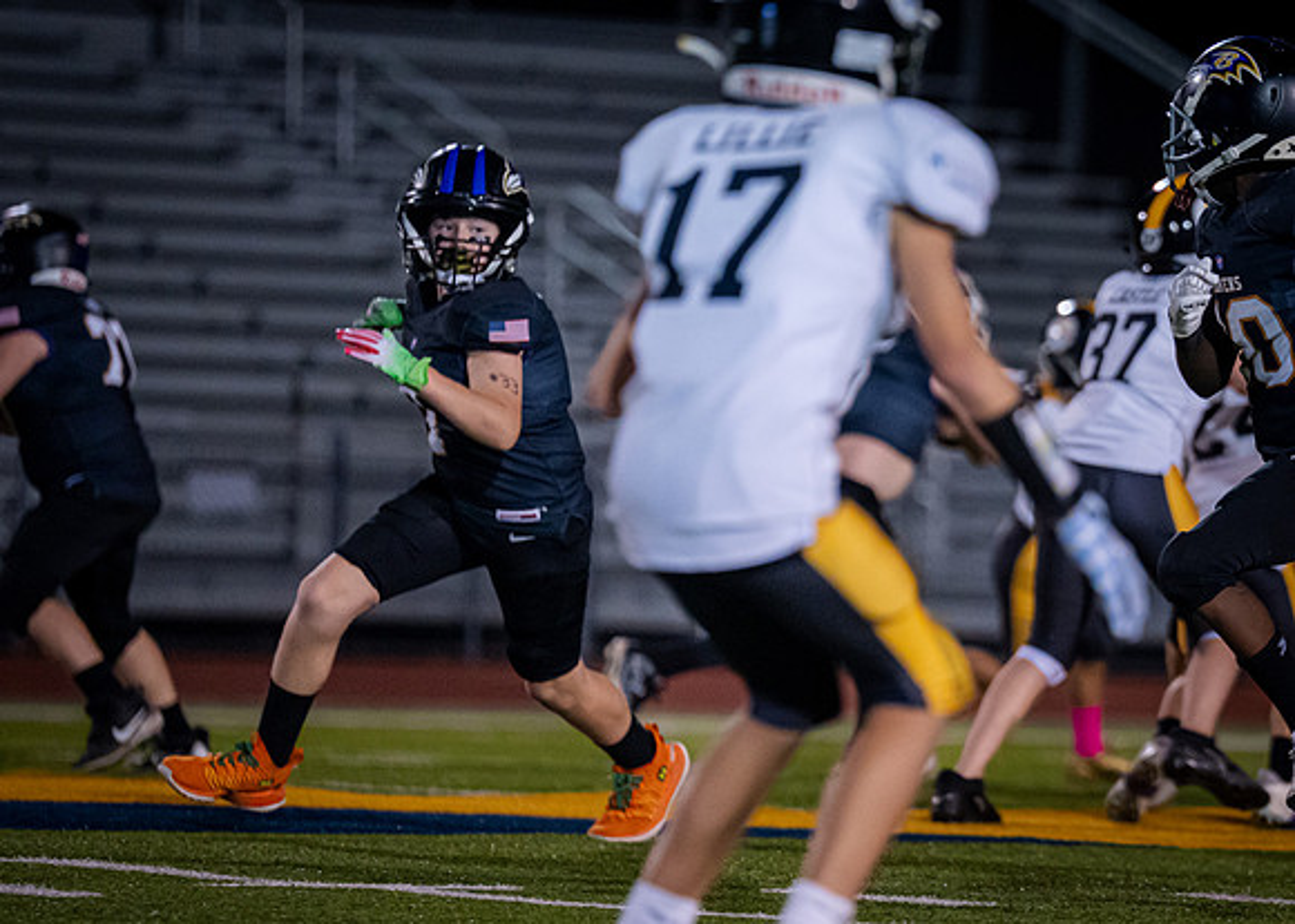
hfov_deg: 5.3
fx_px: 13956
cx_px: 1252
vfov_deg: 3.8
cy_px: 475
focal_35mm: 380
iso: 2500
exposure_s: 1/1000
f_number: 2.8
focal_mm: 200
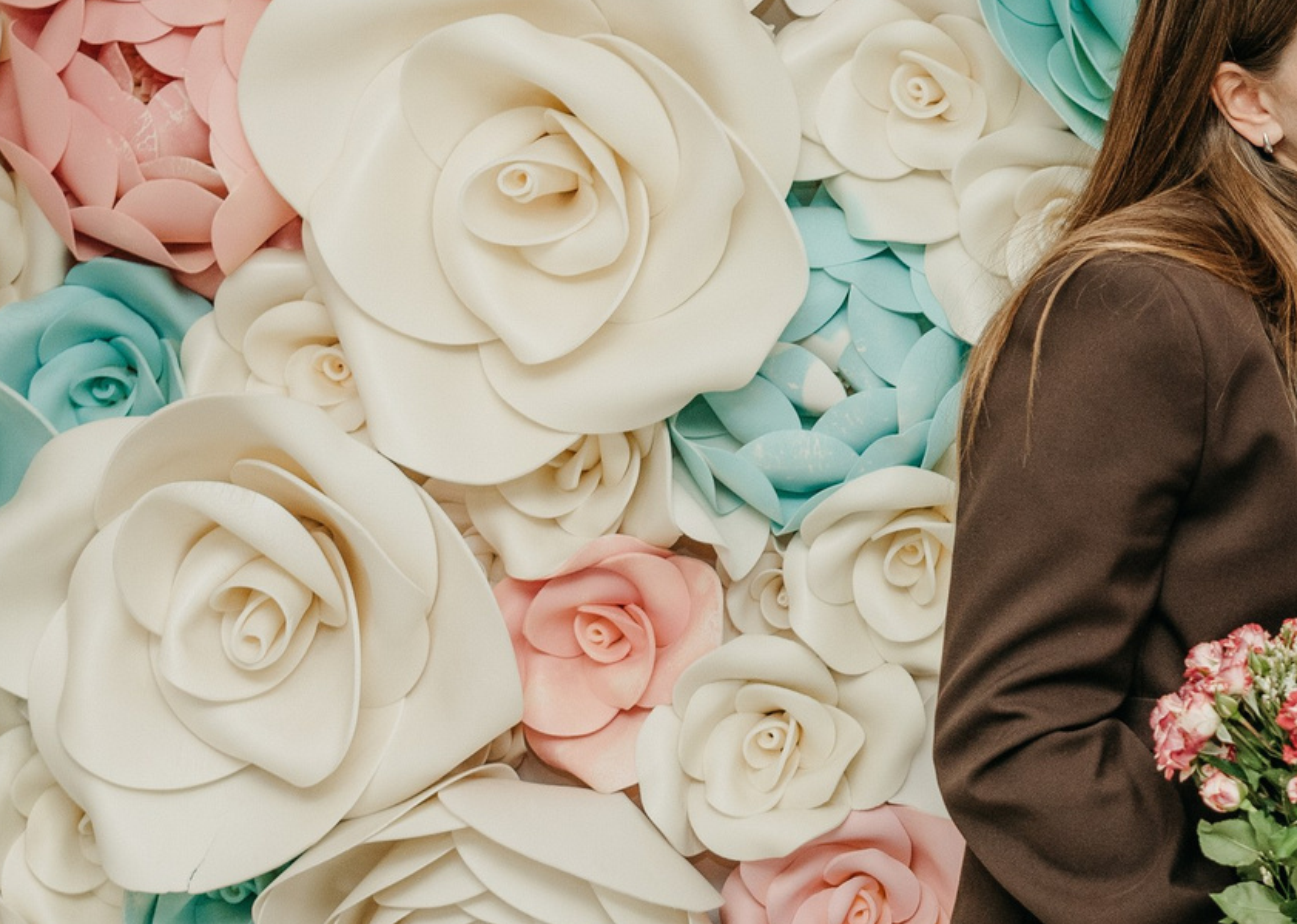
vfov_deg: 14.9
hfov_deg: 20.2
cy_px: 453
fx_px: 3533
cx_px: 1300
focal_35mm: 96
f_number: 4
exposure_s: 1/160
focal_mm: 29
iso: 320
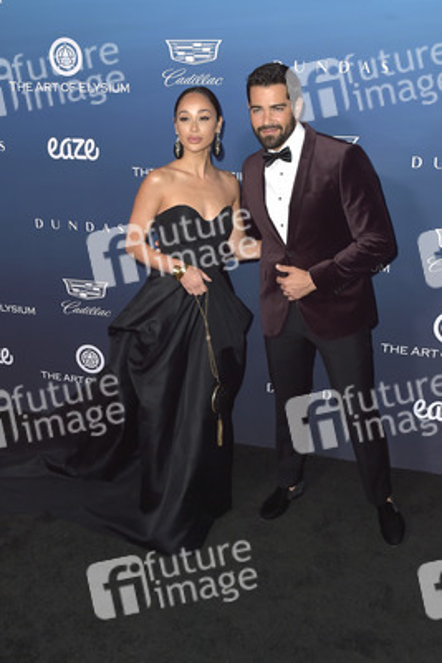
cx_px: 221
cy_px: 332
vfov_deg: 58.7
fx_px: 589
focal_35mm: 32
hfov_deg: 41.1
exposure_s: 1/250
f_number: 5.6
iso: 250
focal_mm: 32
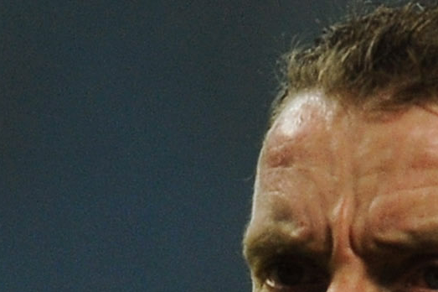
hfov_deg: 1.2
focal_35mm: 1722
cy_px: 685
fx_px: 20937
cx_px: 268
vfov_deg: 0.8
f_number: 4
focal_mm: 300
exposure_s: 1/1000
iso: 1250
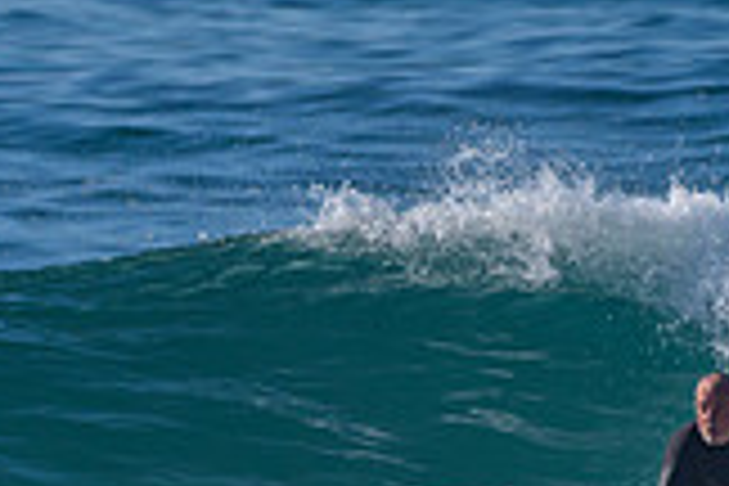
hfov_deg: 0.9
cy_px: 652
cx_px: 236
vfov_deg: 0.6
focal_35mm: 2200
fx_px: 44547
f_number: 5.6
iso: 140
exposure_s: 1/2000
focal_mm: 500
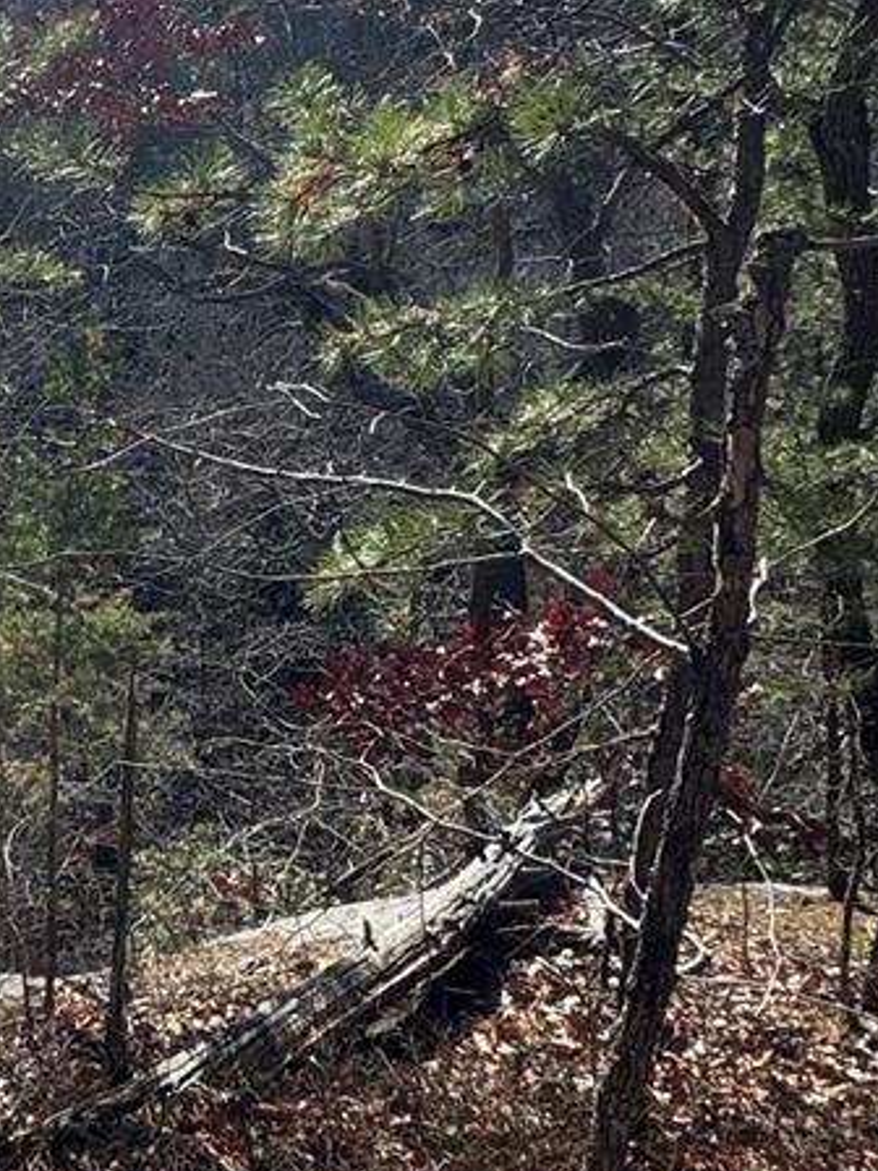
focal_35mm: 48
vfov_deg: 39.3
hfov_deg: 25.9
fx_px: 1623
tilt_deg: -12.9
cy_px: 416
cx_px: -261
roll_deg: -1.9
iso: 50
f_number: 2.2
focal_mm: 2.22
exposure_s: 1/1078
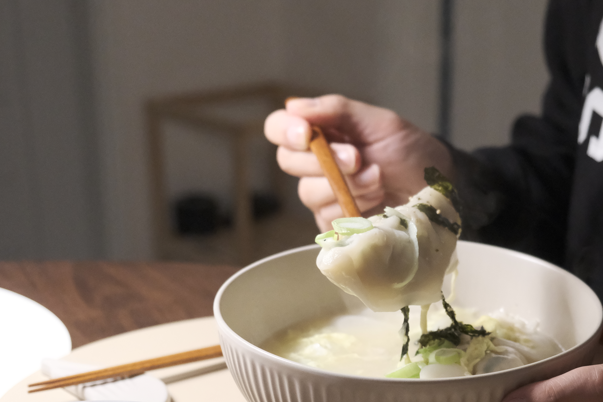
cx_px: 446
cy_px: 293
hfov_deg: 28.8
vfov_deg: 19.6
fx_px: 1156
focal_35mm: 69
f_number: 3.2
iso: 6400
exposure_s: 1/85
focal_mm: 28.9
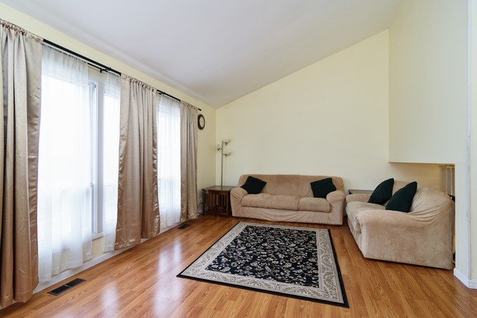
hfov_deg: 95.0
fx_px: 219
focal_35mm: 16
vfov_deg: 72.1
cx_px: 238
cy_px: 159
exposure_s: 1/10
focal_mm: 11
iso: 200
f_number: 8
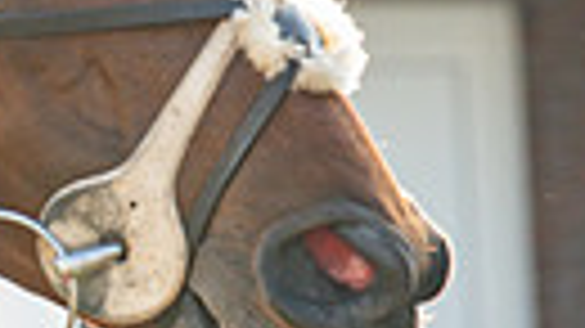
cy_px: 238
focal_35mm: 1107
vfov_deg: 1.1
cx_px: -451
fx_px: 17165
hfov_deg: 1.9
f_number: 5
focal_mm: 135
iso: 200
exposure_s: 1/400
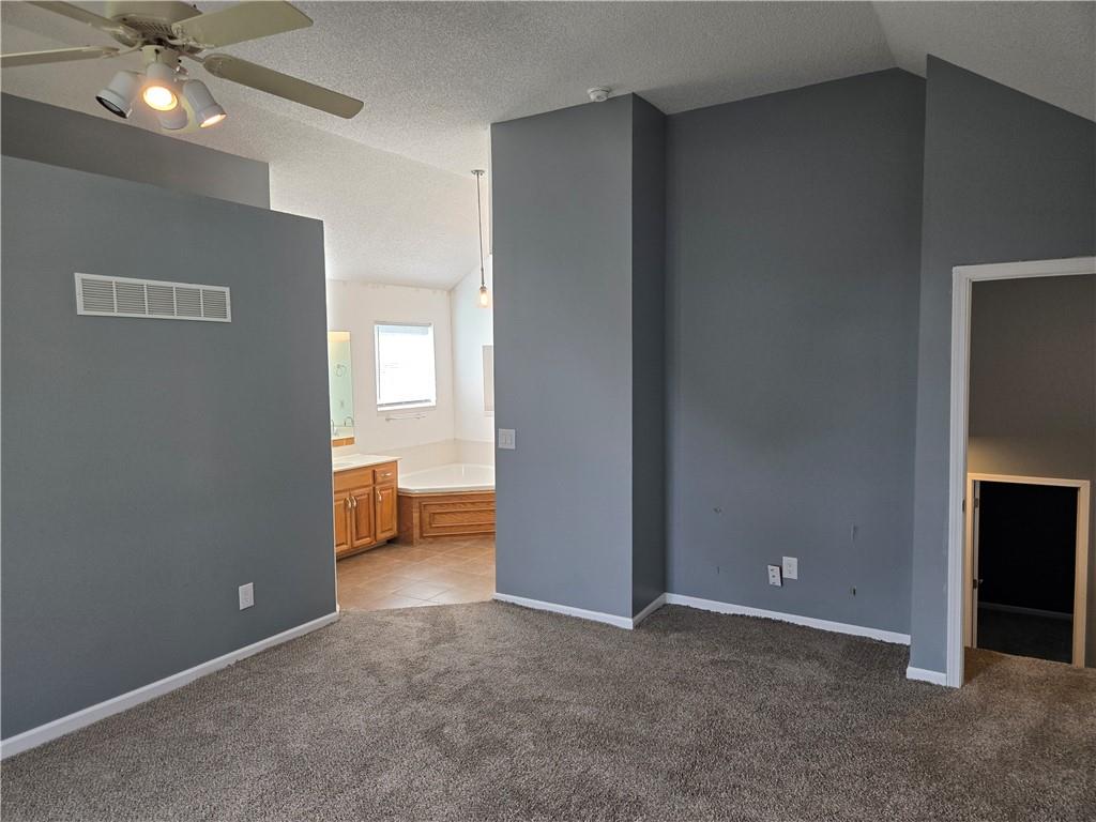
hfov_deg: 73.9
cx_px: 548
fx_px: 728
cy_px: 411
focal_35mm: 23
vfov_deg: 58.9
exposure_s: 1/120
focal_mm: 5.4
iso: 100
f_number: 1.8
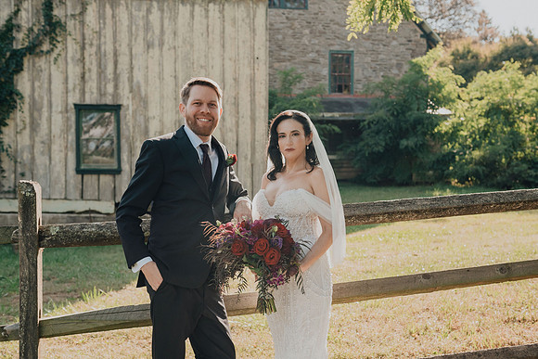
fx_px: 673
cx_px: 269
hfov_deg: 43.6
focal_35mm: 45
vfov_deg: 29.9
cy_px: 180
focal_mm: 45
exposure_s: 1/1000
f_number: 4
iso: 400
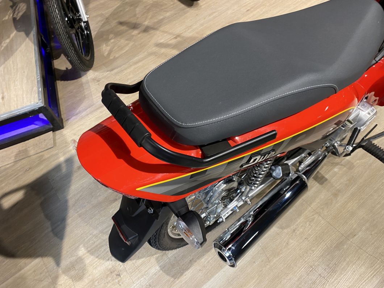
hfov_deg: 67.3
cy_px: 144
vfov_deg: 53.1
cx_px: 192
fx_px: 288
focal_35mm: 26
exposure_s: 1/50
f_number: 1.8
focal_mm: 4.25
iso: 80
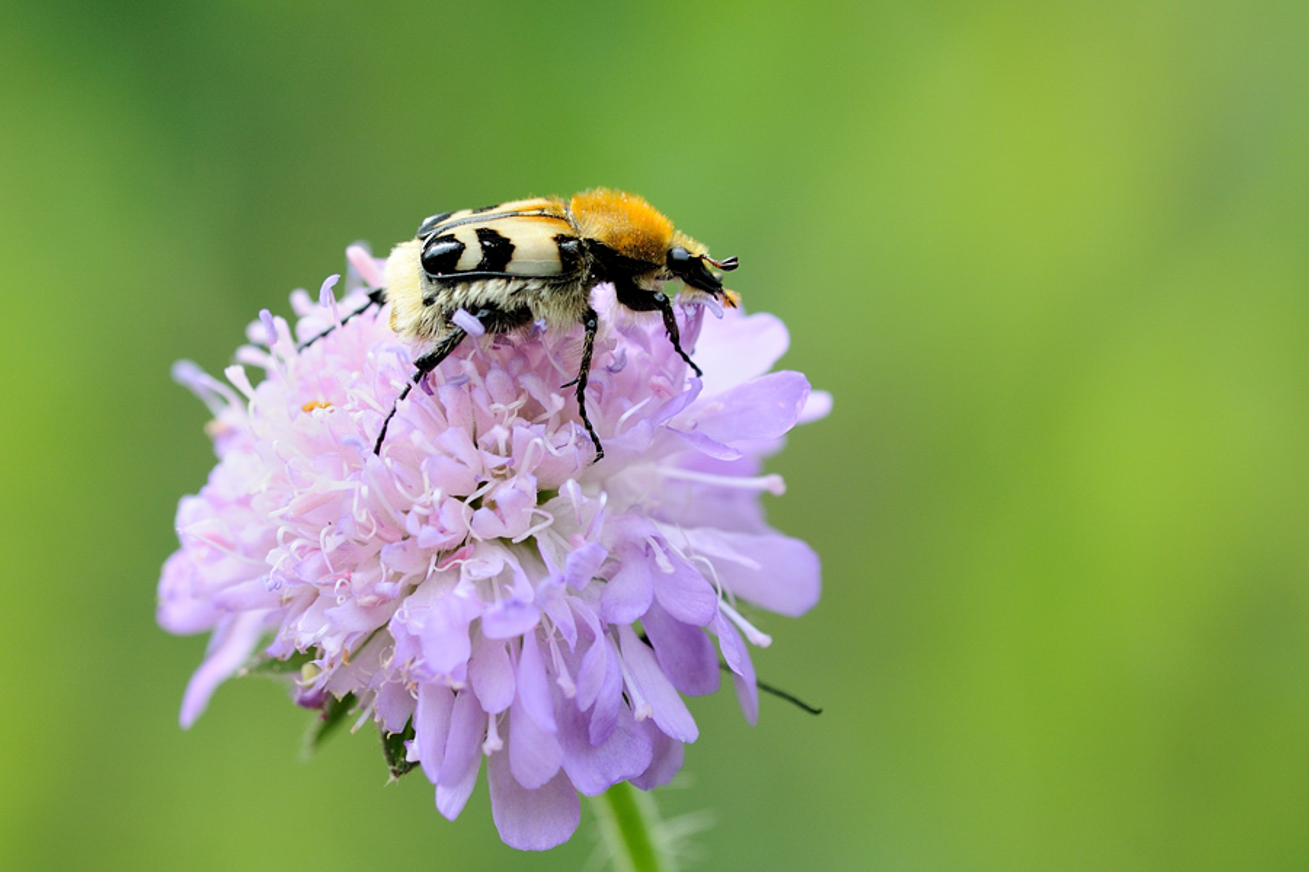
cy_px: 436
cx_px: 654
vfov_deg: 9.1
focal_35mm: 150
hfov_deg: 13.7
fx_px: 5454
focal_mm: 100
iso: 320
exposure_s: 1/200
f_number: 8
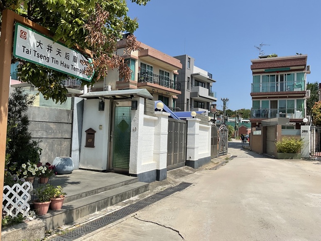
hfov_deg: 61.7
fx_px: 269
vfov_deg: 48.2
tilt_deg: +2.3
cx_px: 160
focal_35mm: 29
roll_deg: -1.5
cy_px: 120
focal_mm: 3
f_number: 1.8
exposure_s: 1/2538
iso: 16
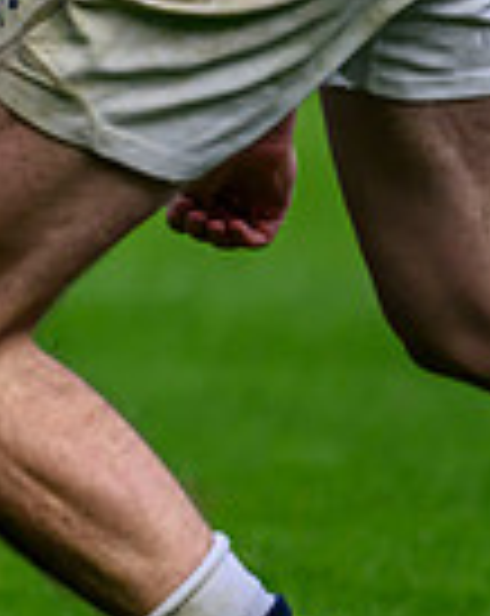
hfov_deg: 0.6
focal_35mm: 2698
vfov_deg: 0.7
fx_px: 49073
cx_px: -915
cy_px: -260
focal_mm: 560
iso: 1250
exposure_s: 1/2500
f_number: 4
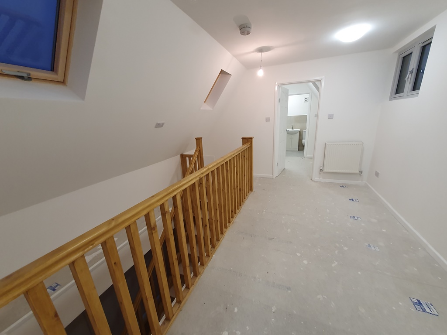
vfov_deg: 89.9
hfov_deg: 106.2
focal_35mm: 13
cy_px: 168
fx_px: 168
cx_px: 224
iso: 200
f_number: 2.2
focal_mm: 1.8
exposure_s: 1/50
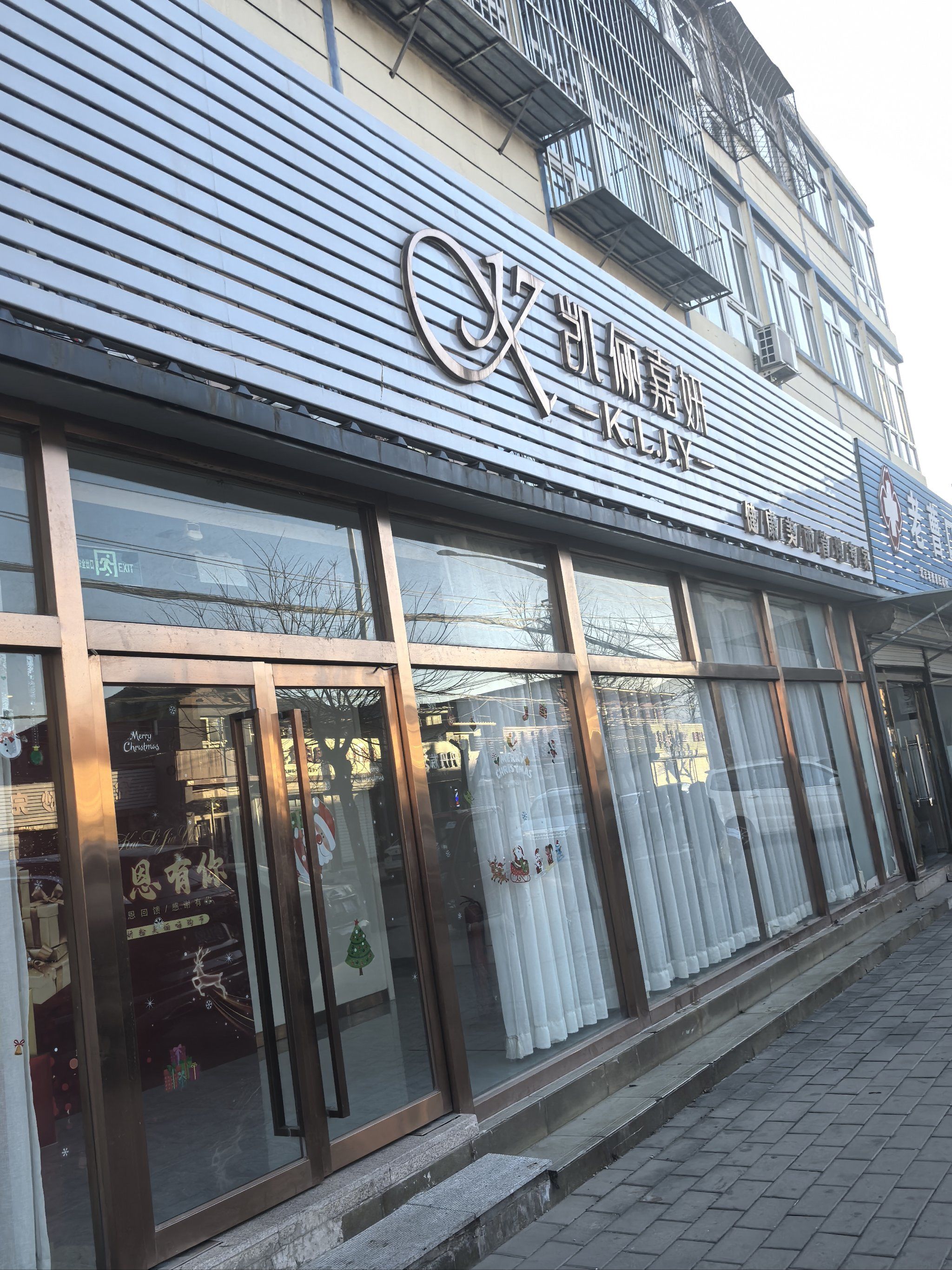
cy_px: 635
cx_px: 476
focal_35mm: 31
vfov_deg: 58.4
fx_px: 1137
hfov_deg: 45.4
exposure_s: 1/2500
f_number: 2
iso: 500
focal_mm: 6.98
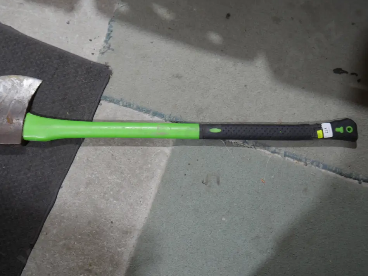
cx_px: 180
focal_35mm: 41
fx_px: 436
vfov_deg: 35.1
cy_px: 146
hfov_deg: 45.8
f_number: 4.1
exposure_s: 1/60
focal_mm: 19
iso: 400
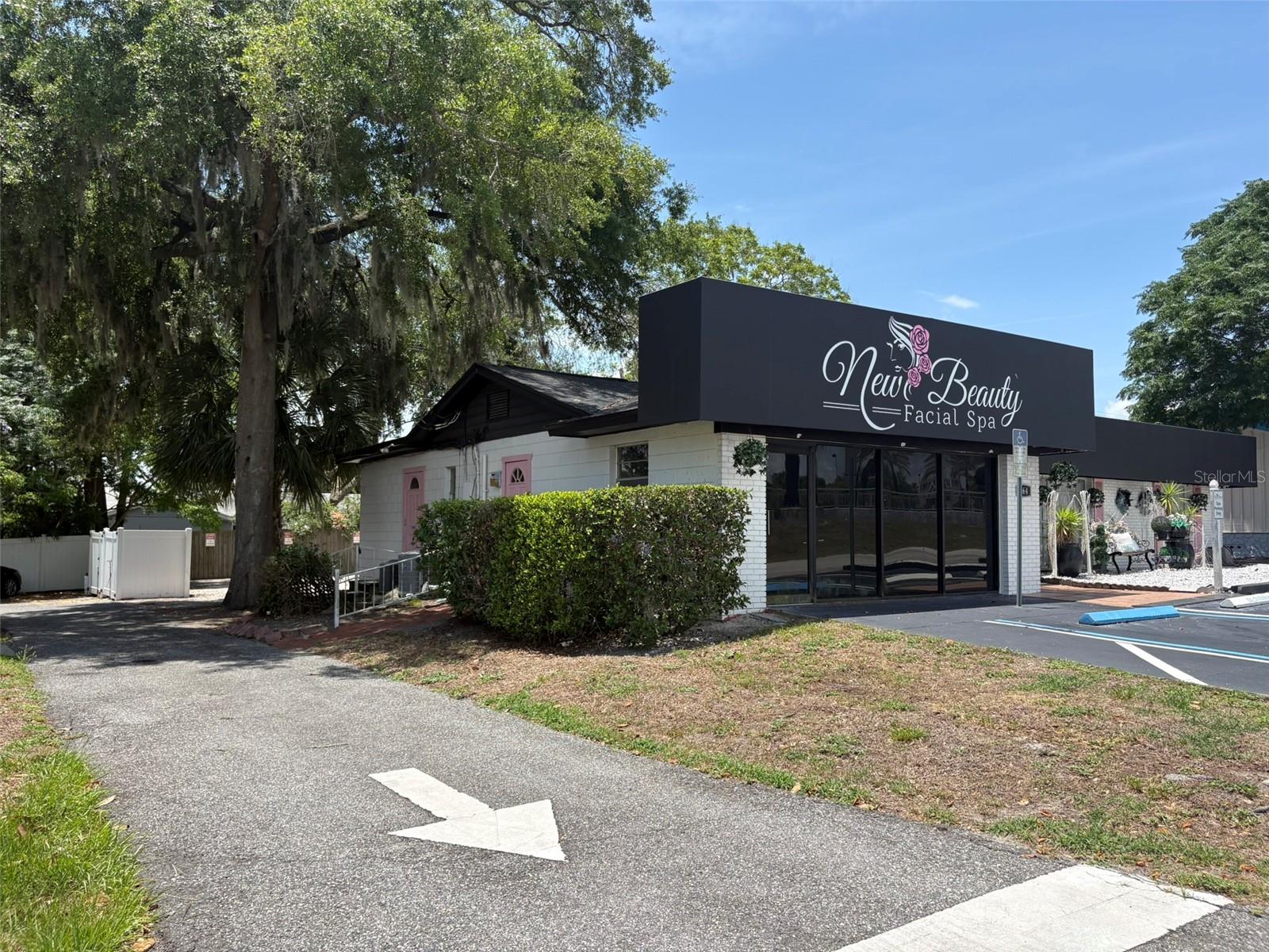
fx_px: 953
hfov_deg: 67.3
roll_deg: -0.1
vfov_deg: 53.1
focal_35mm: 26
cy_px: 476
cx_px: 634
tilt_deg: +3.6
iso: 50
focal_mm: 5.96
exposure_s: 1/2451
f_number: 1.6
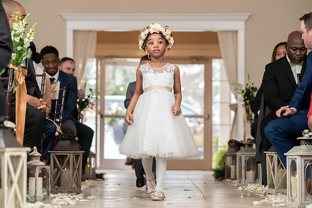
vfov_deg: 9.9
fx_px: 1199
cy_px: 87
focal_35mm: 138
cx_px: 149
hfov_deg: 14.8
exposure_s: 1/200
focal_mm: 117
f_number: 4
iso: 2000
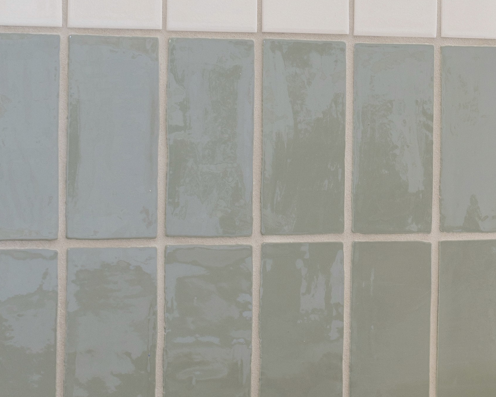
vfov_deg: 9.7
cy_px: 162
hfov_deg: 12.0
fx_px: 2349
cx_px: 404
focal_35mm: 160
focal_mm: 41
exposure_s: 1/3
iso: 200
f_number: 7.1
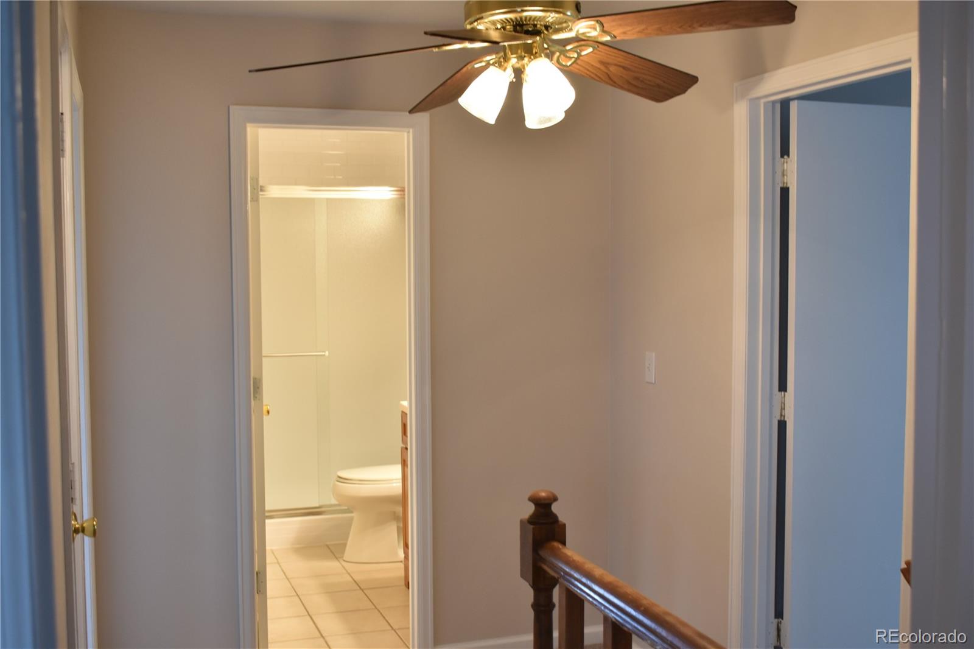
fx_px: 1095
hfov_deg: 47.9
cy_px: 324
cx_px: 487
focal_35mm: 40
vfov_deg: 33.0
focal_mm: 27
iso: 400
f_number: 5.6
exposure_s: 1/20
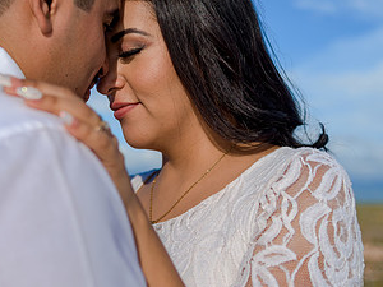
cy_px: 121
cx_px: 131
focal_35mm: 65
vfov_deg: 22.6
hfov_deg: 29.6
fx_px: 719
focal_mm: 35
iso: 50
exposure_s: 1/3200
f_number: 2.8
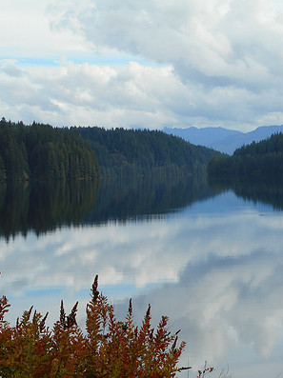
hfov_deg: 15.1
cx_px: 138
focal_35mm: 98
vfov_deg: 20.0
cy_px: 205
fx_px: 1070
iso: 80
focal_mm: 12
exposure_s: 1/320
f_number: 5.3
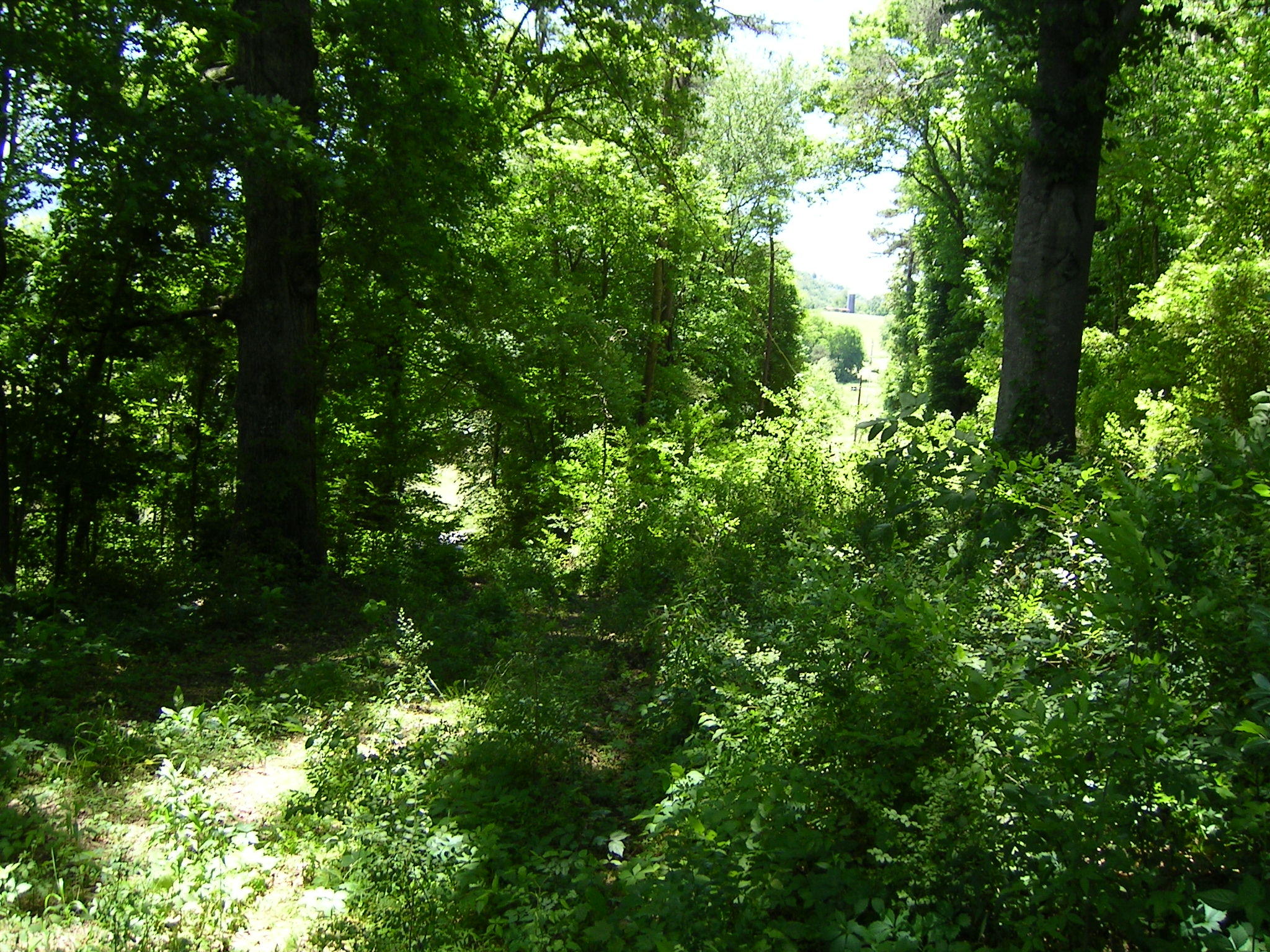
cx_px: 635
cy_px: 476
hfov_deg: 51.4
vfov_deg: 39.7
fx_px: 1321
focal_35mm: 36
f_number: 2.8
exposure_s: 1/132
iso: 50
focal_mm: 5.6
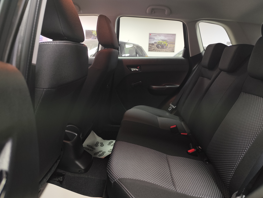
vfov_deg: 56.8
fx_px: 182
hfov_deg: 71.6
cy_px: 100
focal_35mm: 24
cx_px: 134
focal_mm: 6.19
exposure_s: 1/25
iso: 500
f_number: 1.65
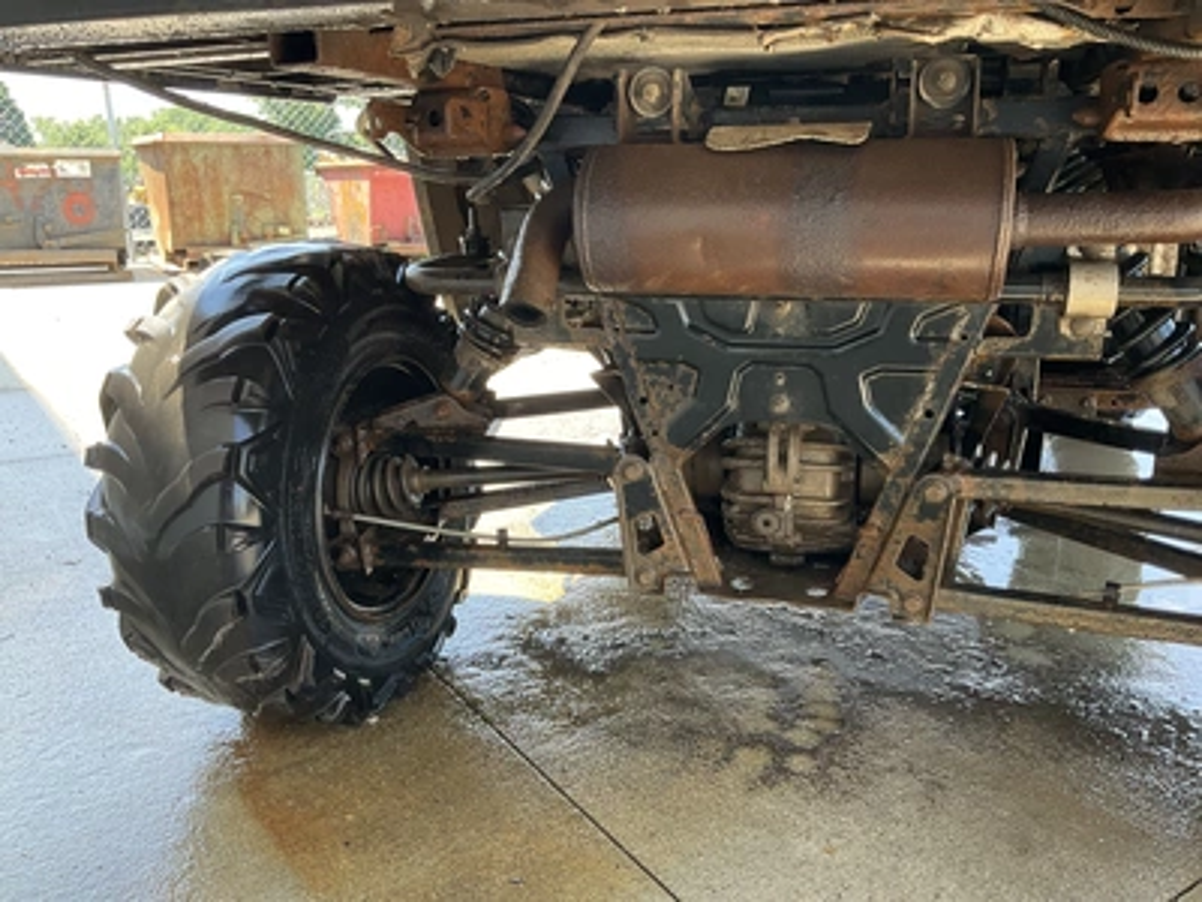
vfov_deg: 48.2
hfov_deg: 61.7
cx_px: 601
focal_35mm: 29
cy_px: 451
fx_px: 1007
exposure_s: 1/122
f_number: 1.8
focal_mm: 3
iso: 50
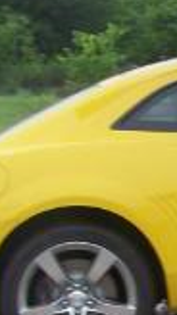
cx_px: 383
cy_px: 165
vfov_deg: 11.3
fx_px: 1597
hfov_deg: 6.1
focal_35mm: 191
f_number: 2.8
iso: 64
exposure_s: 1/60
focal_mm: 5.85
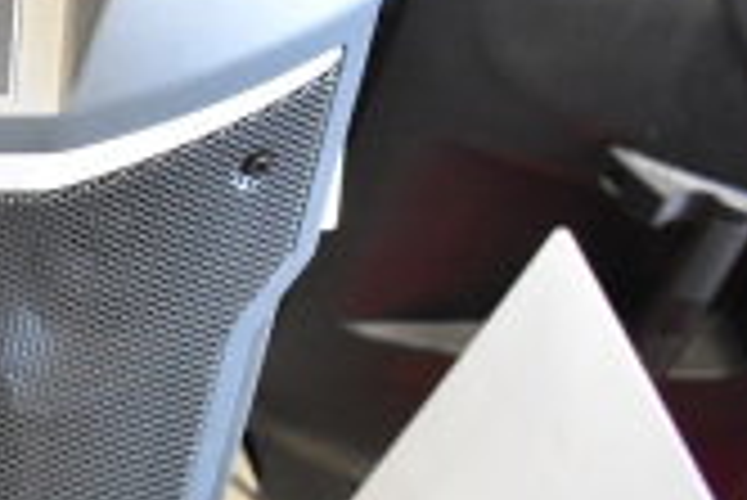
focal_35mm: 110
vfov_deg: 12.4
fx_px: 2284
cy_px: 381
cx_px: -621
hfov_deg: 15.7
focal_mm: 20
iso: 3200
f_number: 3.8
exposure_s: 1/30
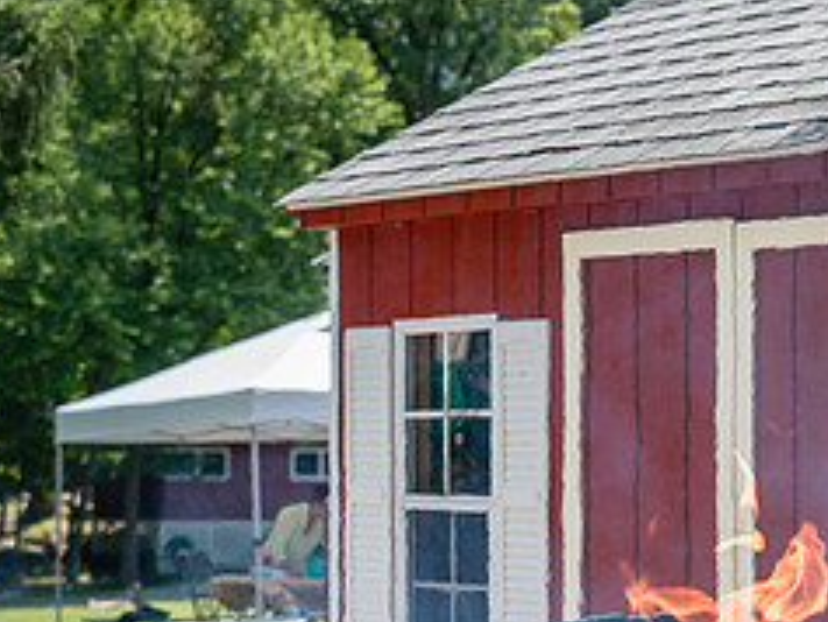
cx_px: 1100
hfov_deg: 15.0
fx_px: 2991
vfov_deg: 11.8
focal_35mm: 125
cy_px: 506
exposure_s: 1/1600
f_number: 3.5
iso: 400
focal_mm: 41
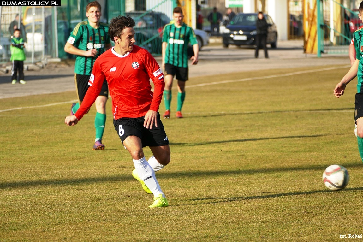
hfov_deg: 5.2
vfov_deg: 3.5
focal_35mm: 396
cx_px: 182
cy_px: 121
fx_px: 3993
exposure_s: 1/1000
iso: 125
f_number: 4
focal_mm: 144.27
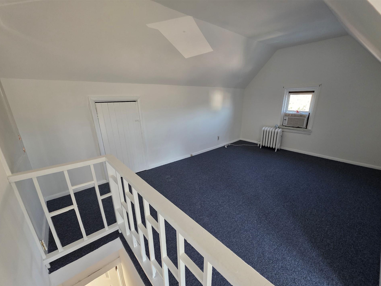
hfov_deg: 102.0
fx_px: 154
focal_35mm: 14
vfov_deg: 85.5
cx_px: 197
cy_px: 154
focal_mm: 2.2
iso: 250
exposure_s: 1/60
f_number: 1.9
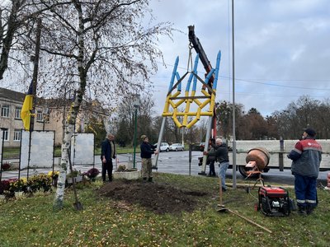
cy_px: 124
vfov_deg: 53.1
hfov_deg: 67.3
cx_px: 165
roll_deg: -1.1
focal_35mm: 26
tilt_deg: +3.9
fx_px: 248
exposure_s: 1/2083
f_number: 1.5
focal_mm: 5.7
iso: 50
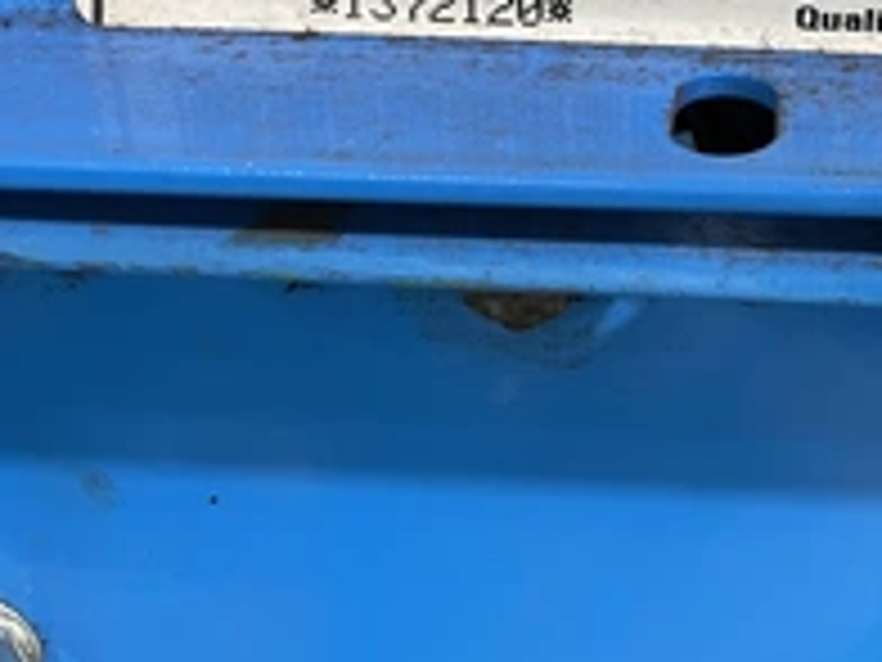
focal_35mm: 53
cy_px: 54
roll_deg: -2.3
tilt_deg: -25.0
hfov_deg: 34.0
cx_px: 810
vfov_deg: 26.5
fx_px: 1350
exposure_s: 1/60
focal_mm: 4.2
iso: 100
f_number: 1.6
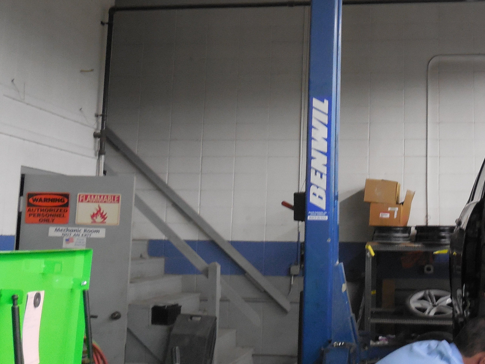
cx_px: 356
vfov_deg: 27.5
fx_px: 743
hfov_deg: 35.5
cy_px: 146
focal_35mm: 53
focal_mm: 5.3
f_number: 3.2
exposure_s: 1/30
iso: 400
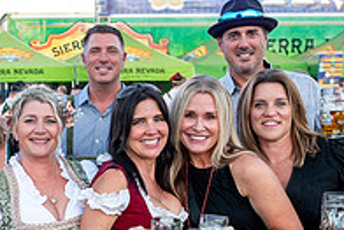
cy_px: 201
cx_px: -12
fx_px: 765
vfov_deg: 16.9
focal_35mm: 80
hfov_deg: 24.1
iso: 640
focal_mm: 27
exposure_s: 1/400
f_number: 4
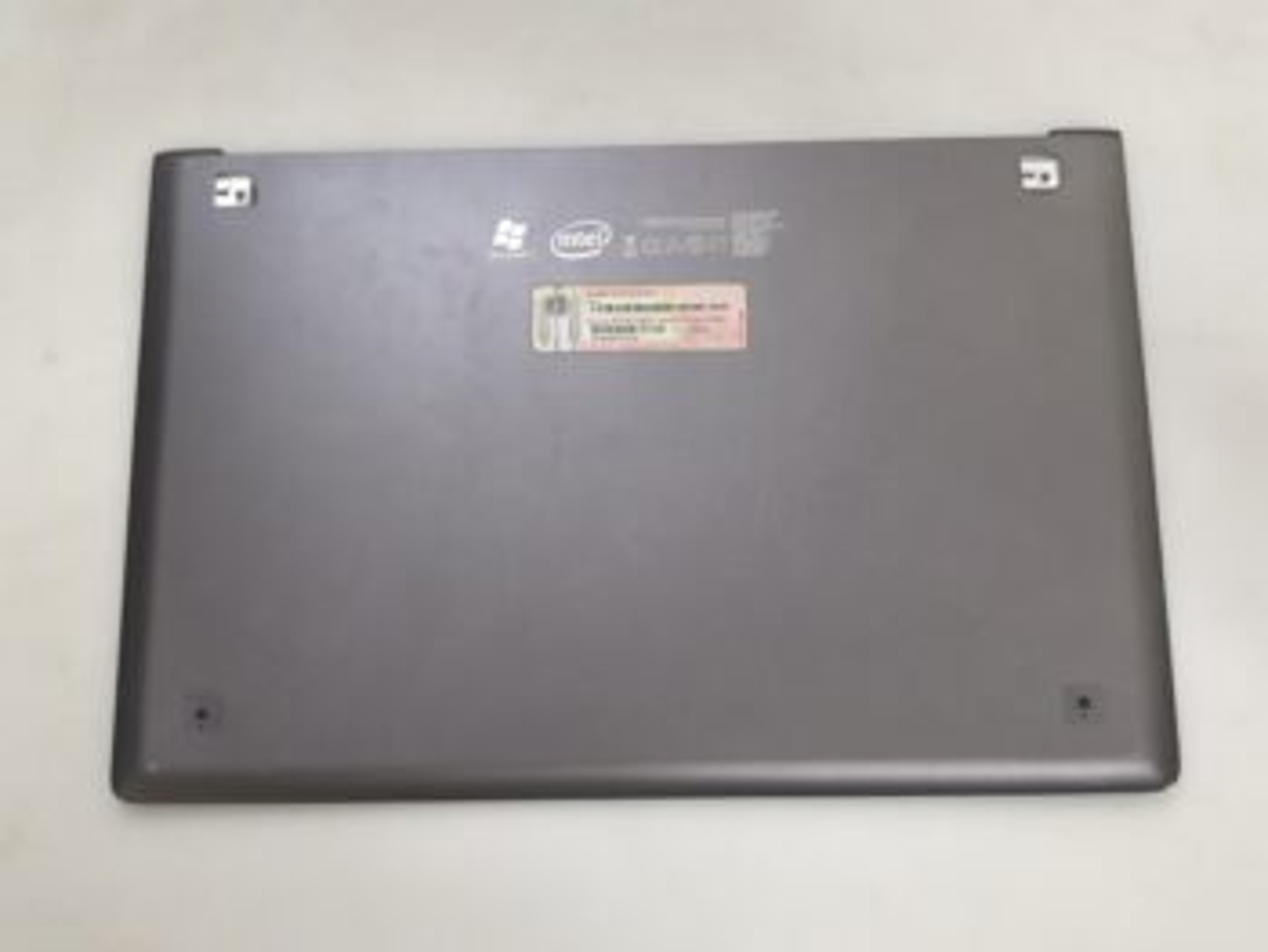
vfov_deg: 40.7
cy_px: 476
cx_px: 634
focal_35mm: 35
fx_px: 1283
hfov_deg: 52.6
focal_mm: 6.57
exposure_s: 1/50
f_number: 1.6
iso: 500
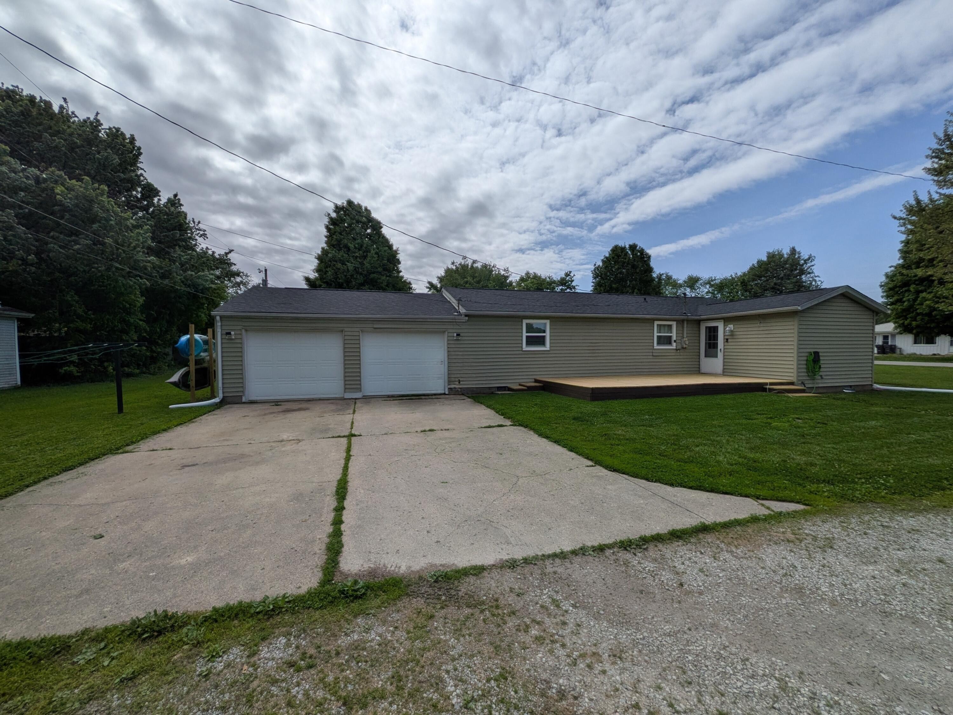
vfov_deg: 85.7
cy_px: 358
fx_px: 385
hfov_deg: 102.1
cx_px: 476
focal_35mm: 14
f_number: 2.2
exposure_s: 1/5650
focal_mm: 1.83
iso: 49
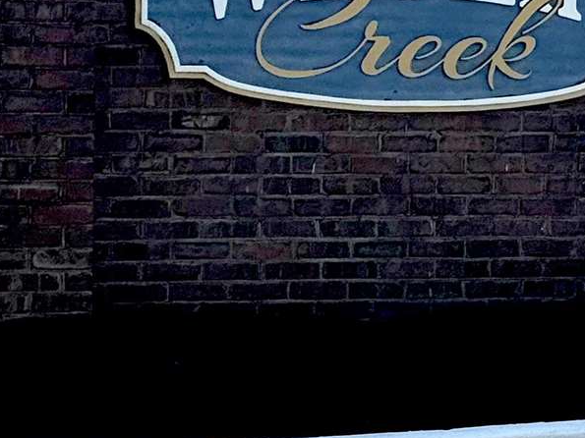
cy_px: 263
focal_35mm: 186
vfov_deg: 8.0
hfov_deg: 10.6
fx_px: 3143
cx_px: 387
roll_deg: -0.7
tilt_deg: -5.1
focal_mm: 6.76
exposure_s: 1/6410
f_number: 1.78
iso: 64
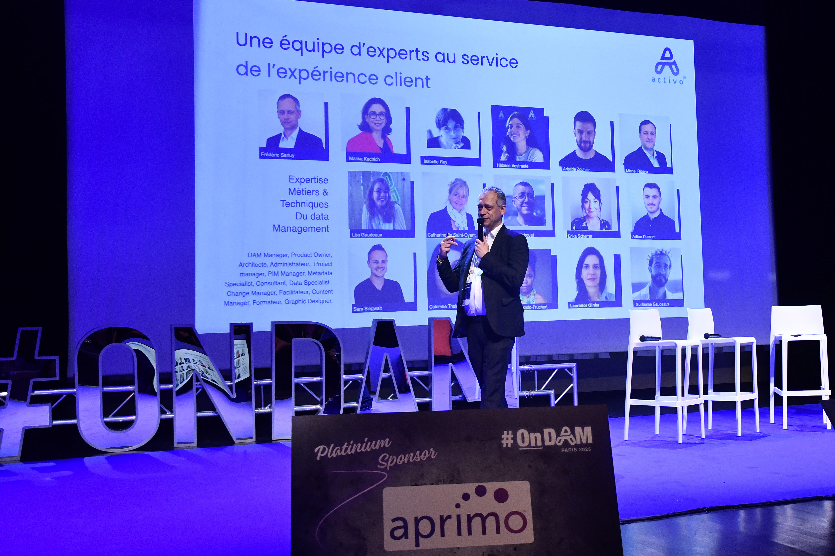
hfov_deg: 53.1
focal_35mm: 36
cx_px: 418
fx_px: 835
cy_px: 278
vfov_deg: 36.9
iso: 1600
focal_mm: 24
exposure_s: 1/80
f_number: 5.6
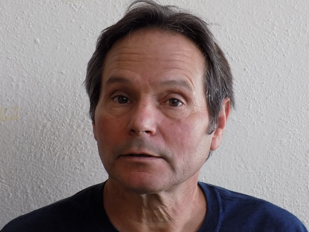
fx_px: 955
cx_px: 154
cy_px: 116
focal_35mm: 107
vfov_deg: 13.8
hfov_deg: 18.4
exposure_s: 1/13
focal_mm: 19.1
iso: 400
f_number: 4.7
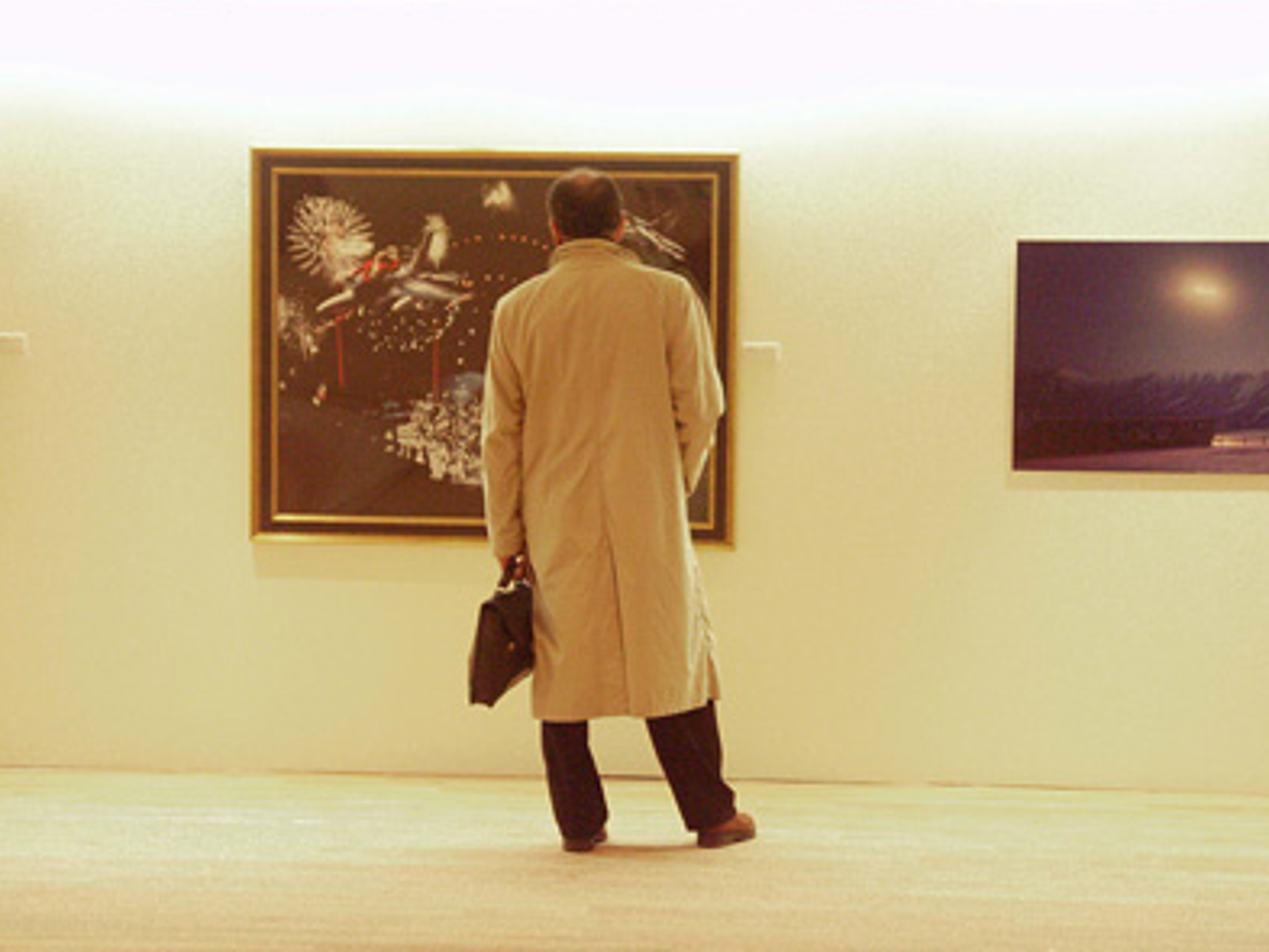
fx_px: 4107
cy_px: 478
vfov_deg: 13.2
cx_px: 636
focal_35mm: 112
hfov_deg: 17.6
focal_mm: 28.4
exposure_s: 1/30
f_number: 3.2
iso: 800
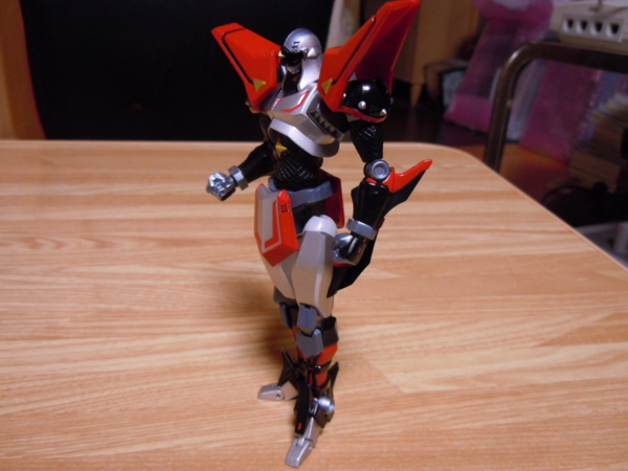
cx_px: 314
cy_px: 236
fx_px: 544
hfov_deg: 60.0
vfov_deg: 46.8
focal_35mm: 30
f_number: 3.5
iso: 400
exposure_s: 1/20
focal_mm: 5.4
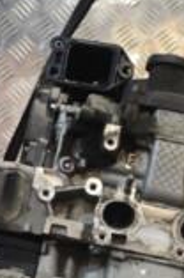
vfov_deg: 11.0
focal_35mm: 184
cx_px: 180
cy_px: 336
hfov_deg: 7.4
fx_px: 1417
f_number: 4.8
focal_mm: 32
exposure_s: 1/30
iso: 640
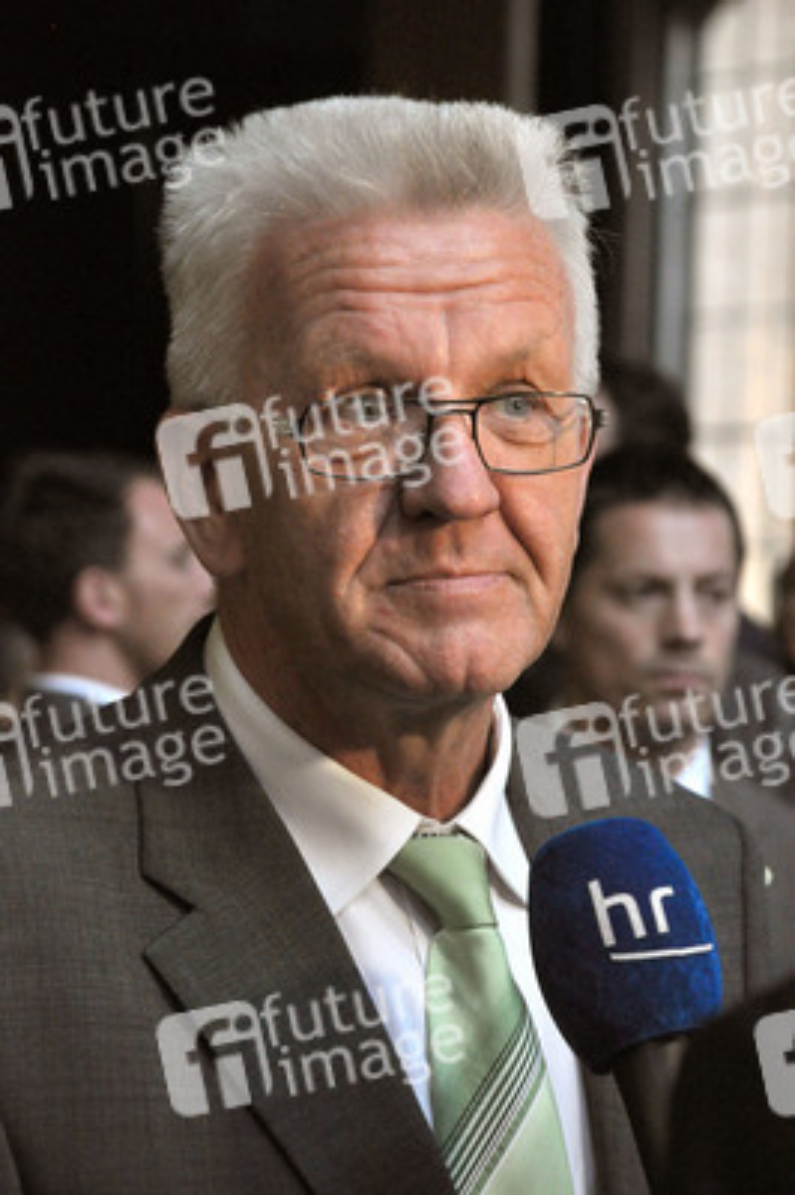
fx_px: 4479
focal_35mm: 135
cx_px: 398
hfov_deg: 10.1
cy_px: 598
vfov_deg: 15.2
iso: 2000
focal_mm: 90
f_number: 5.6
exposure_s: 1/125
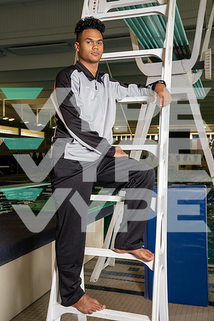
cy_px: 160
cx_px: 107
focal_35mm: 39
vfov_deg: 49.6
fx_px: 348
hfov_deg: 34.2
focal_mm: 39
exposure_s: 1/250
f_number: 8
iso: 800
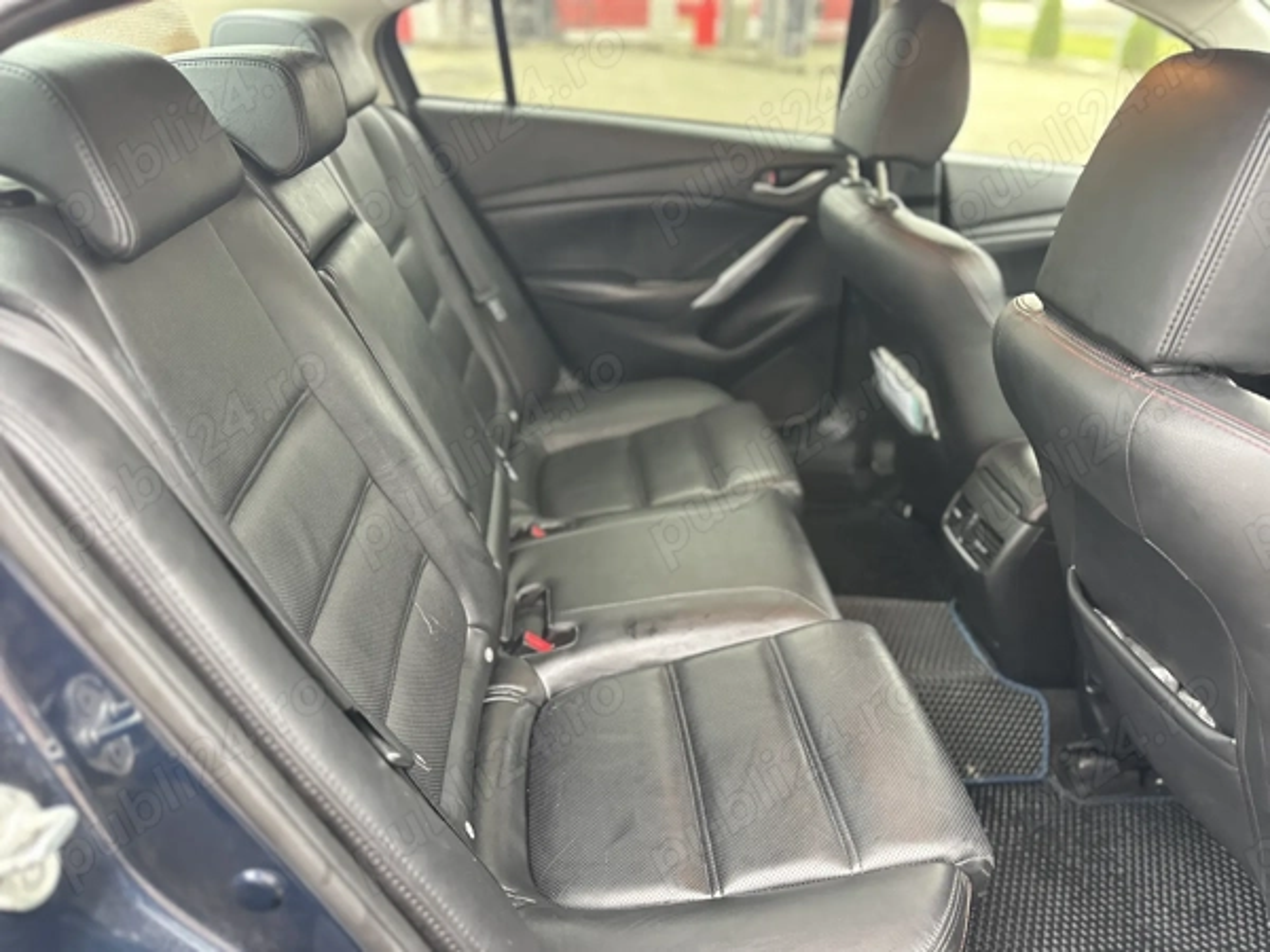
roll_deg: -1.6
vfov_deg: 56.8
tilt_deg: -29.6
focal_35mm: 24
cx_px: 635
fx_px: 881
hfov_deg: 71.6
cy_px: 476
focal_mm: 6.86
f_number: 1.78
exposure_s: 1/60
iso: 500
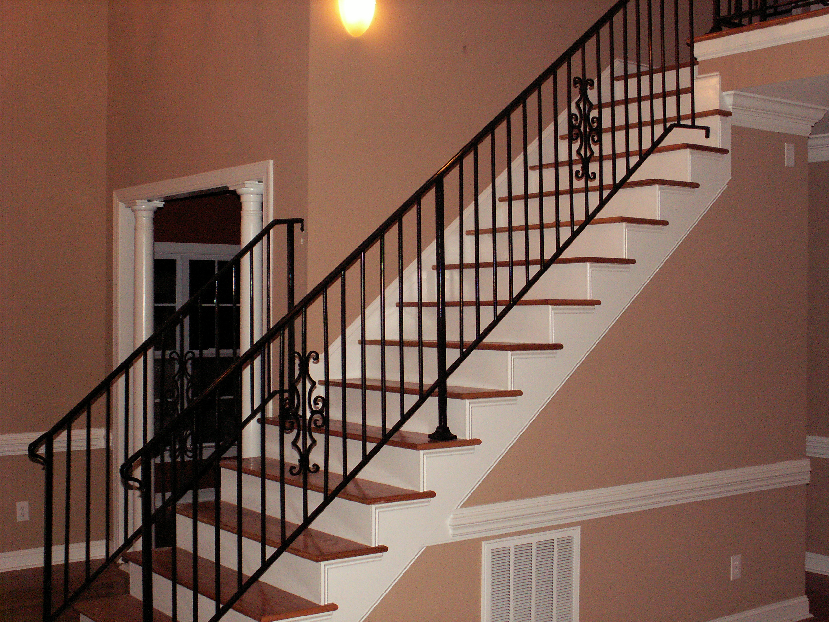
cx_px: 414
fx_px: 1078
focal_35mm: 45
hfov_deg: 42.1
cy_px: 311
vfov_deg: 32.2
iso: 160
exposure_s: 1/40
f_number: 2.8
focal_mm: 7.49
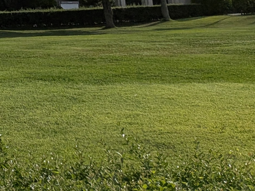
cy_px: -146
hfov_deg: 15.0
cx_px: -273
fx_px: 759
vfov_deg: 13.1
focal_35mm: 103
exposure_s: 1/3268
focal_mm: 4.53
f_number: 1.7
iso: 23
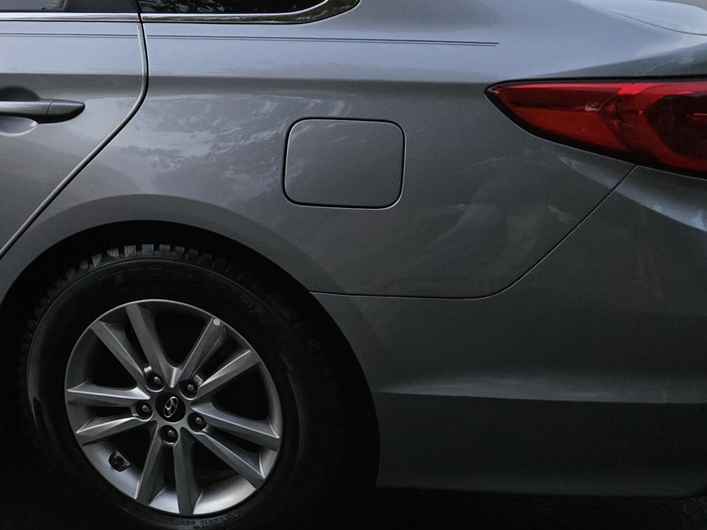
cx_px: -99
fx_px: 1409
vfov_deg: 21.3
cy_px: 209
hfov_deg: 25.7
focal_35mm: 69
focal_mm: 5.4
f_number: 1.8
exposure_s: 1/60
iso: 1250
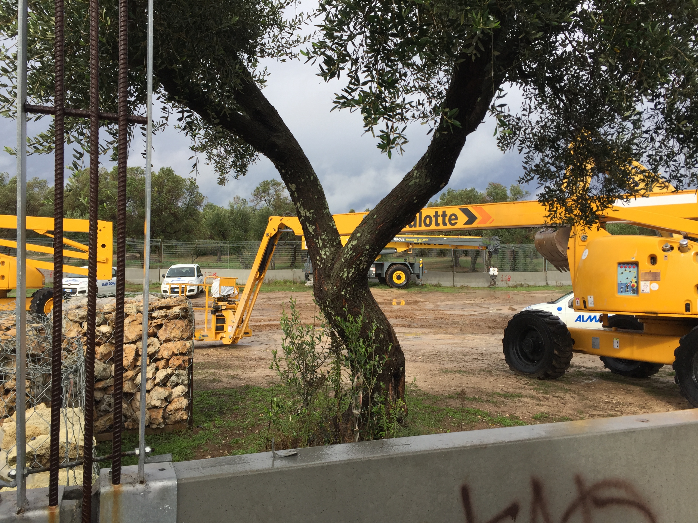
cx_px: 349
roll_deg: +1.0
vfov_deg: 48.2
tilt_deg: -0.4
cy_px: 262
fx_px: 585
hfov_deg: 61.7
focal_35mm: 29
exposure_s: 1/706
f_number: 2.2
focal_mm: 4.15
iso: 32
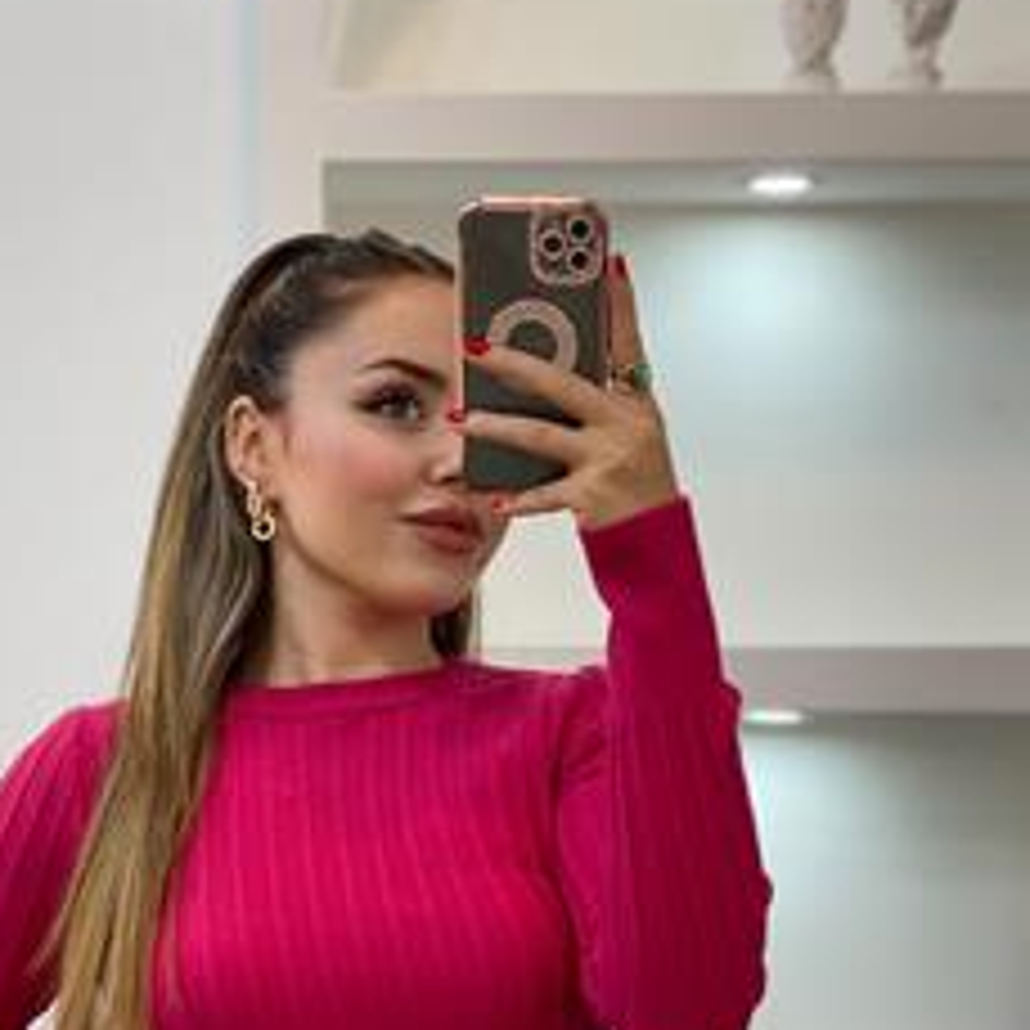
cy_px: 789
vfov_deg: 20.7
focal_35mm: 83
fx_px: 2794
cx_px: 396
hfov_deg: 20.9
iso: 80
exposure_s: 1/100
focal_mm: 6
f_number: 2
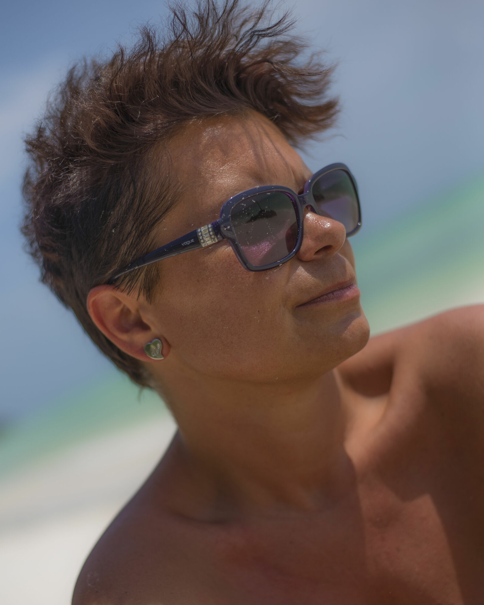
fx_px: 1021
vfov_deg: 33.0
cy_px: 340
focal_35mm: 57
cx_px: 244
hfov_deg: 26.7
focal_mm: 50
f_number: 2.8
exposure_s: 1/4000
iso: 64
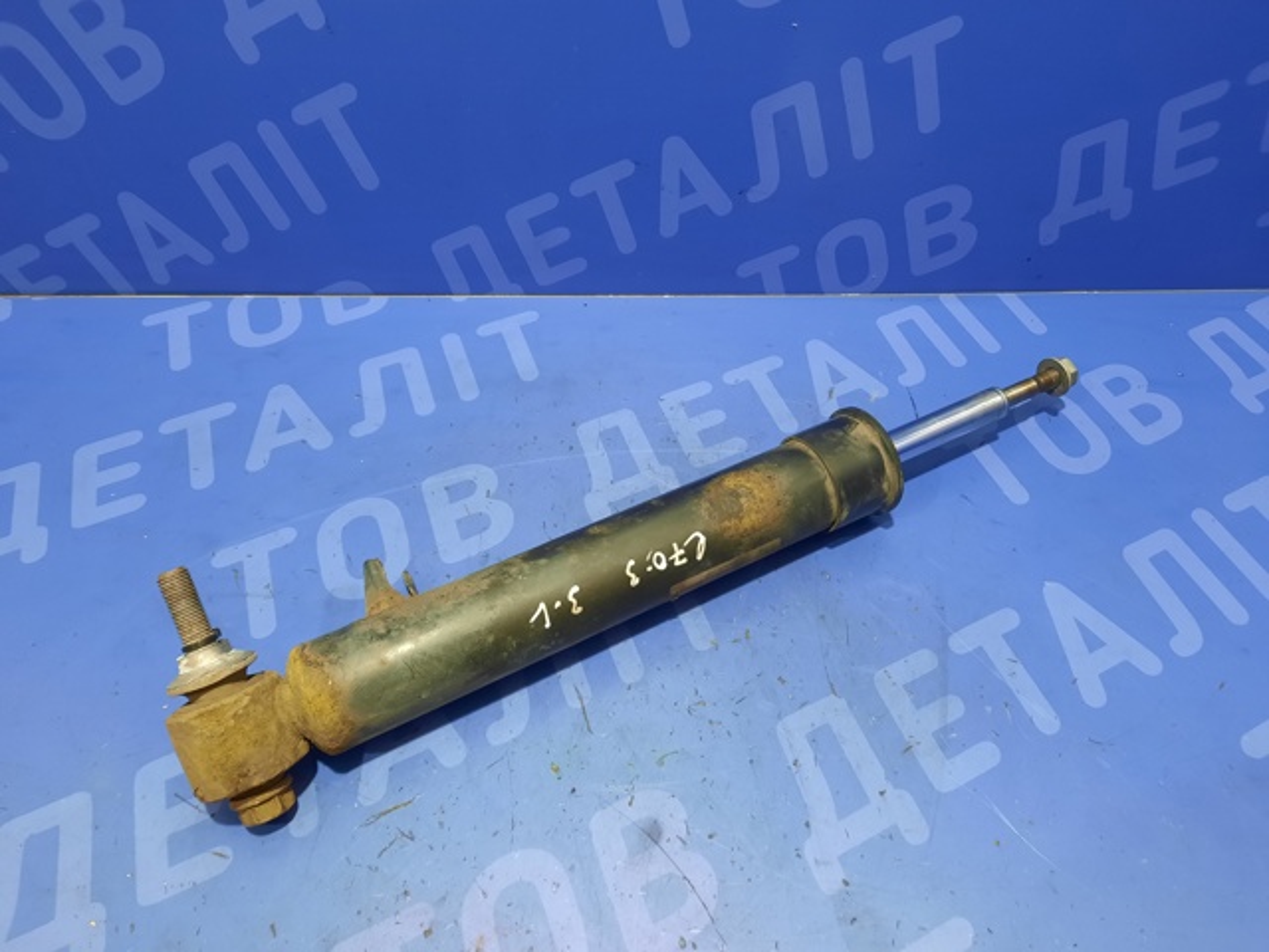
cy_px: 476
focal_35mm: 25
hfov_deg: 69.4
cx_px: 634
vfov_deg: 54.9
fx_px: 916
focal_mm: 4.6
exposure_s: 1/25
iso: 320
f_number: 2
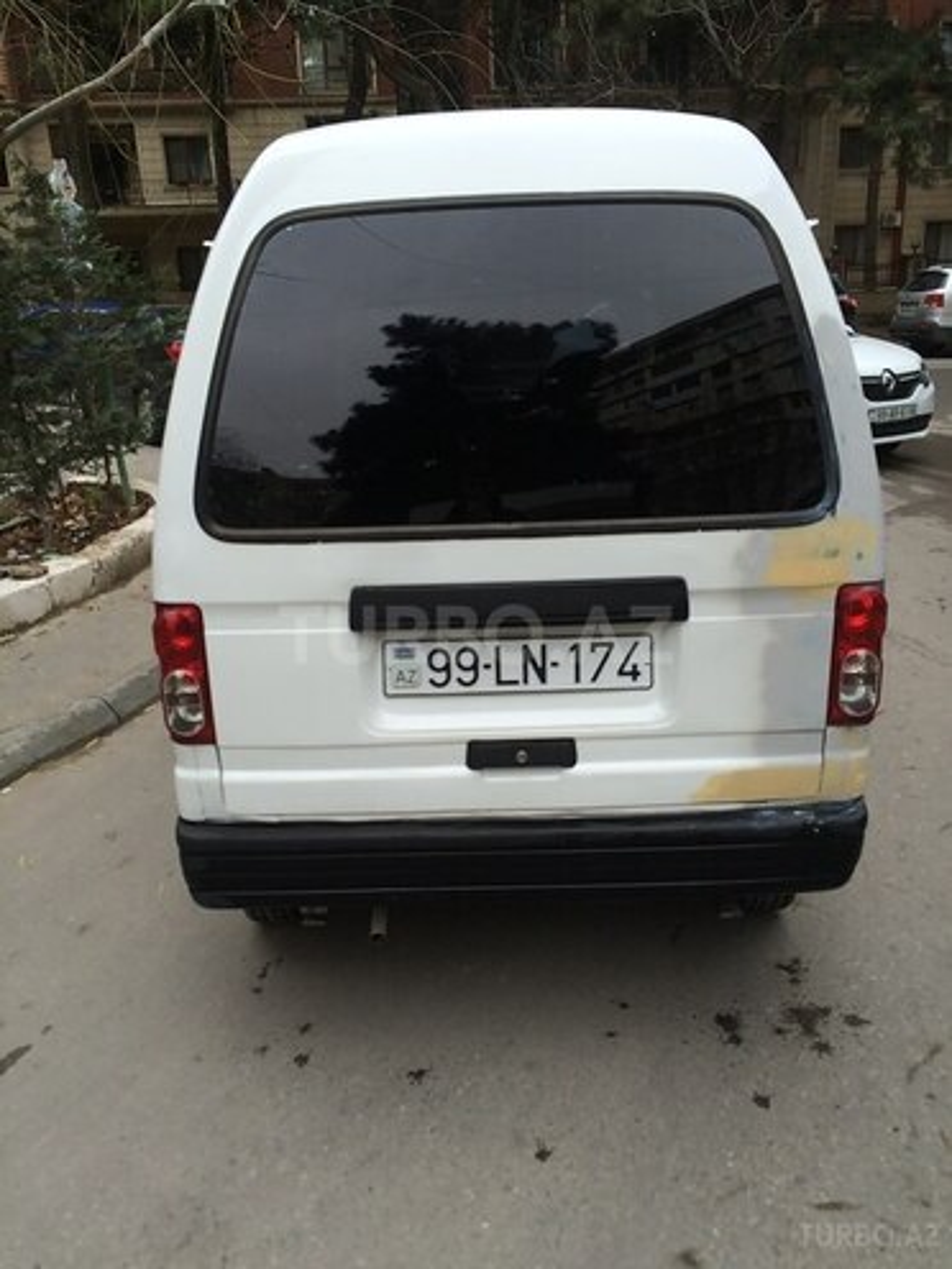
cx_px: 476
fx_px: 1063
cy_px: 634
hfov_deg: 48.2
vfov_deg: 61.7
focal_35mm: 29
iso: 32
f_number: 2.2
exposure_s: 1/399
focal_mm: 4.15
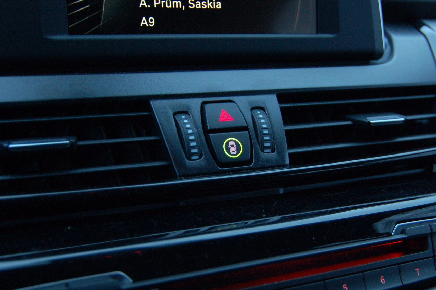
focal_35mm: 49
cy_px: 168
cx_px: 239
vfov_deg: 27.4
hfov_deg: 40.3
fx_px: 593
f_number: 4
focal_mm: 24
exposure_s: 1/20
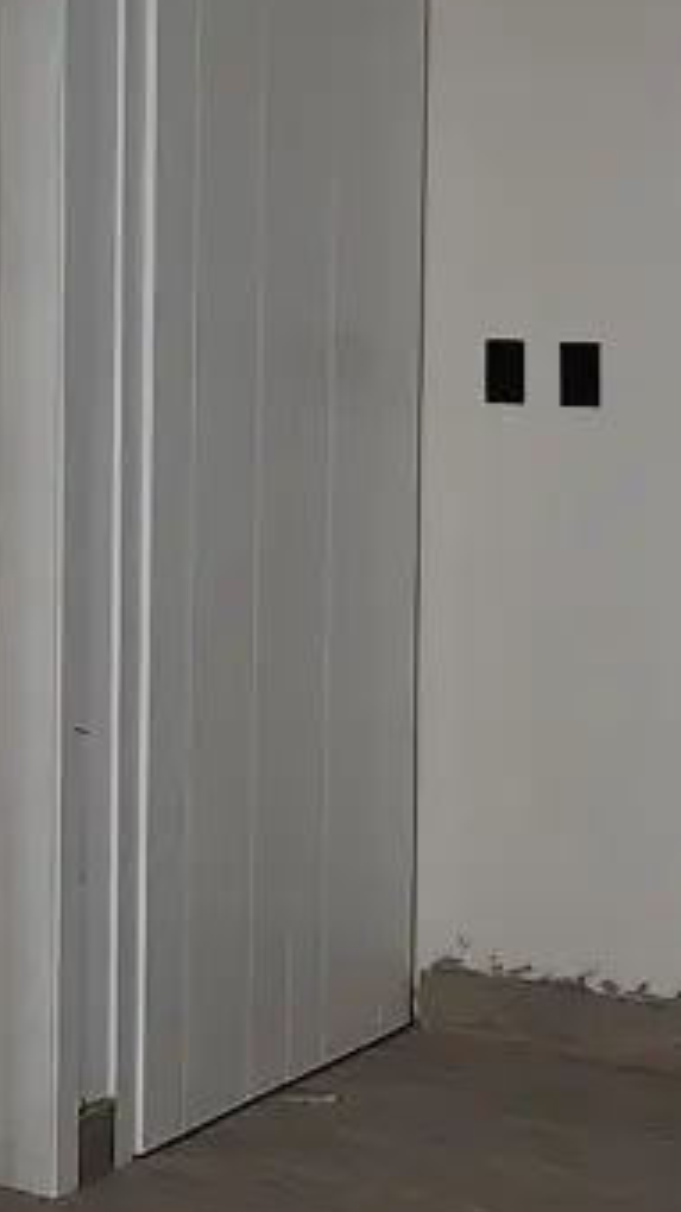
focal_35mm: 80
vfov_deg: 26.1
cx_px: 246
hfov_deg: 15.1
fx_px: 2571
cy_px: 264
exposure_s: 1/60
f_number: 2.2
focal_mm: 2.2
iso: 100
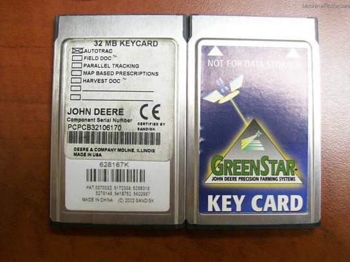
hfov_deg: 51.4
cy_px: 131
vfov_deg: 39.7
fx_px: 364
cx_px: 175
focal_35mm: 36
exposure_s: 1/32
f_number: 2.7
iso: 120
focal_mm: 6
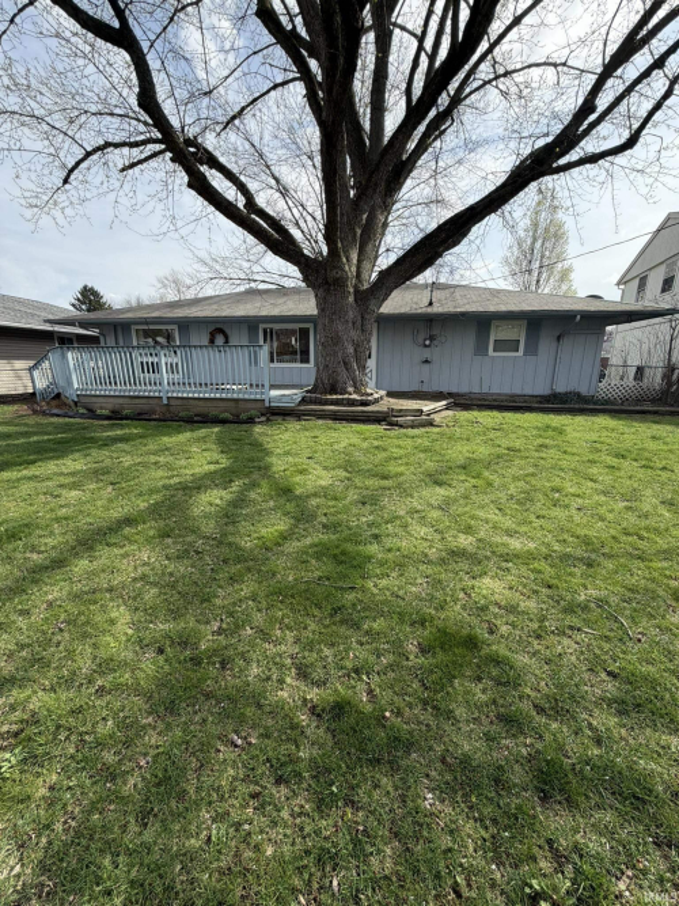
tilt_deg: -15.0
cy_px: 453
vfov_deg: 102.1
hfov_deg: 85.7
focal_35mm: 14
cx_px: 340
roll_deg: -0.8
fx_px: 366
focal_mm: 2.22
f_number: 2.2
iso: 32
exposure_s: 1/770
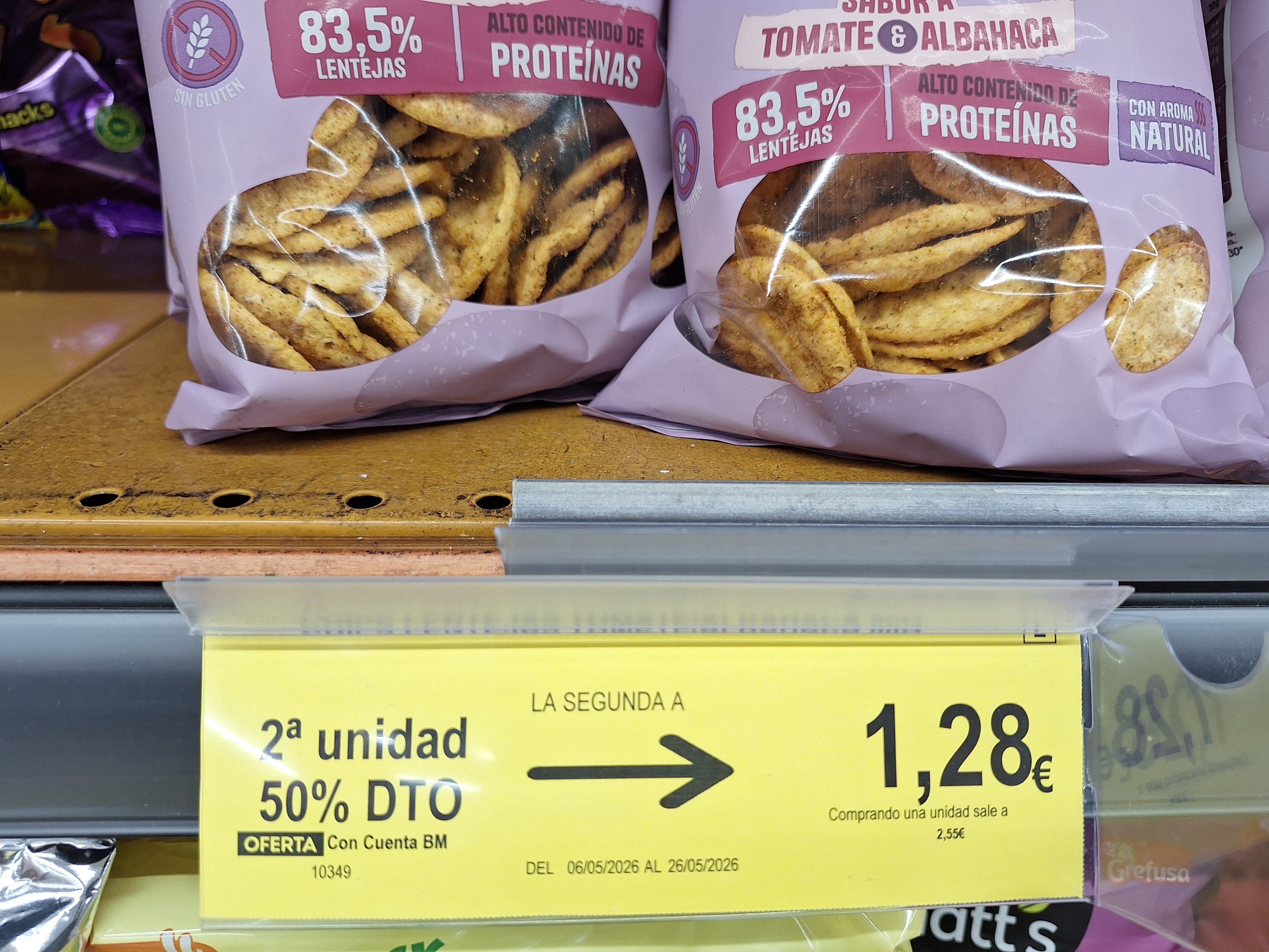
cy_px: 476
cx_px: 634
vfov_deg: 58.9
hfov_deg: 73.9
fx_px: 843
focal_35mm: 23
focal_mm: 5.54
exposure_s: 1/50
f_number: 1.8
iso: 40
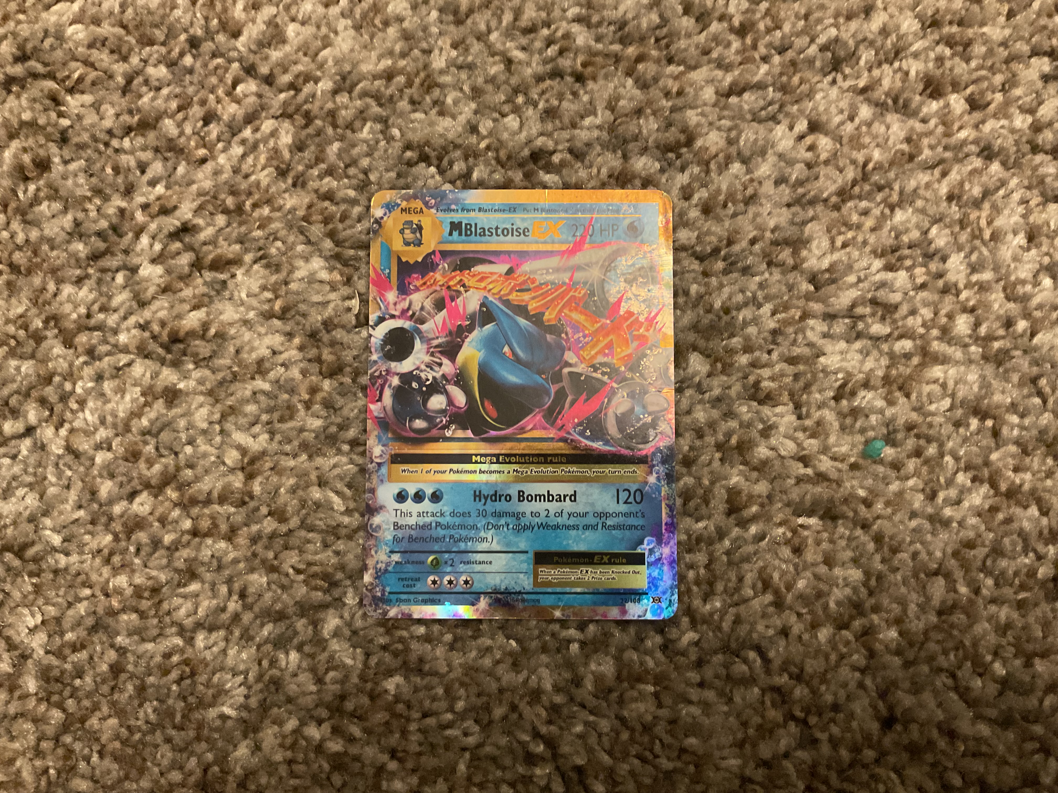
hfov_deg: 61.7
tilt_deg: -85.4
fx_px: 886
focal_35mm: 29
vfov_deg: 48.2
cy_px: 396
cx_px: 529
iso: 400
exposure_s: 1/30
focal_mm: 3
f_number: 1.8
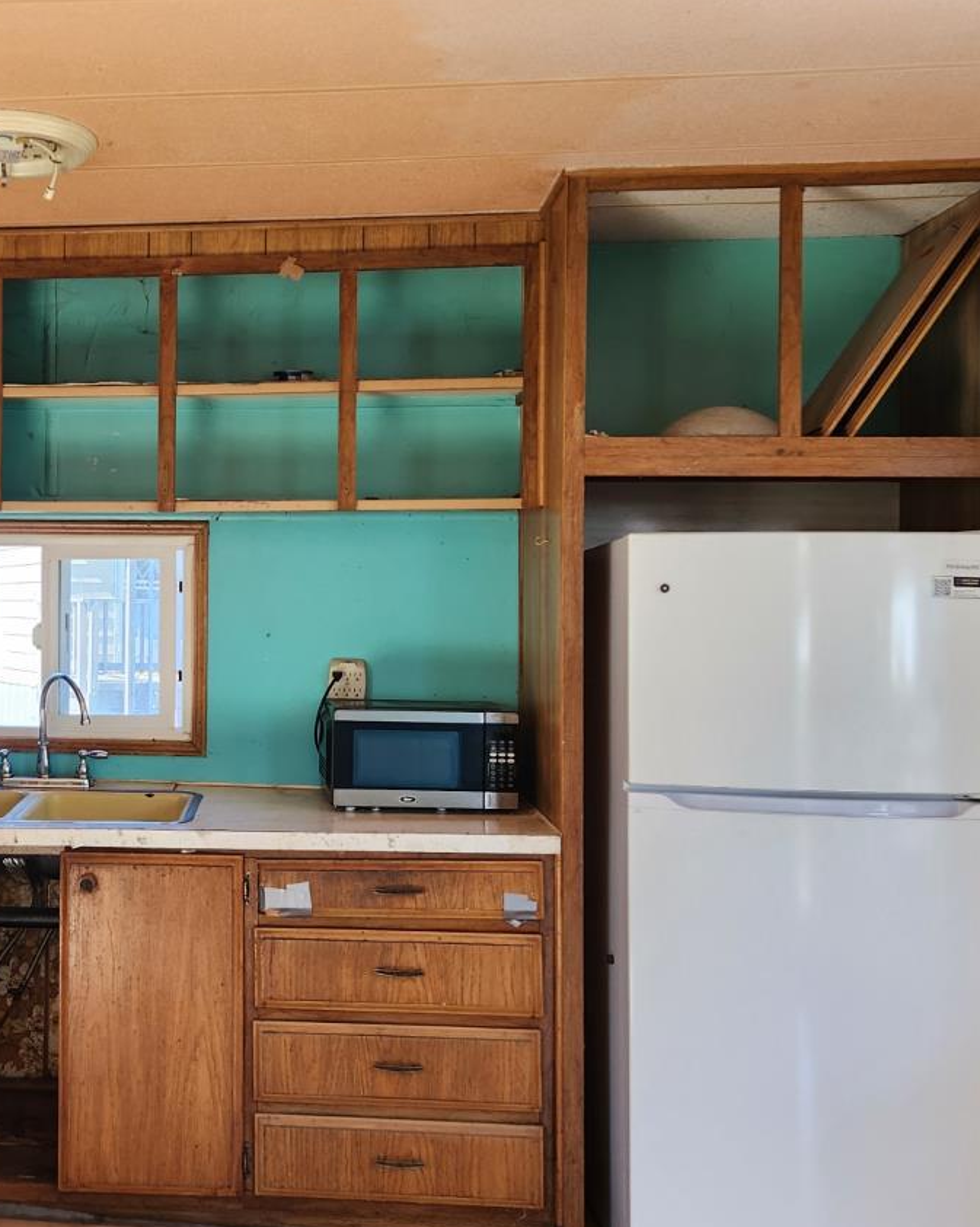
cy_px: 597
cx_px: 140
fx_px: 1451
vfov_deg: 45.8
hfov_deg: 35.6
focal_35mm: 40
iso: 125
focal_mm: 5.4
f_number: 1.8
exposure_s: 1/180
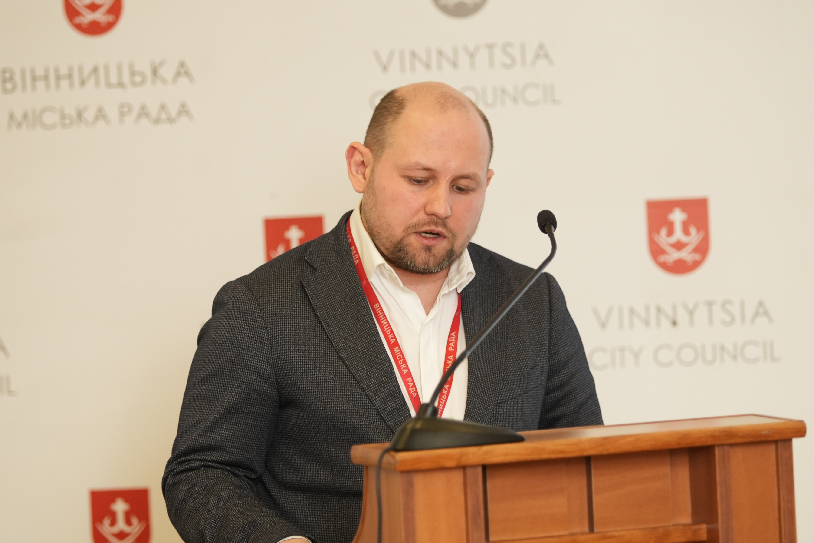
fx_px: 4409
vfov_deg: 7.0
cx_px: 407
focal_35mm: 195
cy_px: 272
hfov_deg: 10.5
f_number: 2.8
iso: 800
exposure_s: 1/160
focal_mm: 130
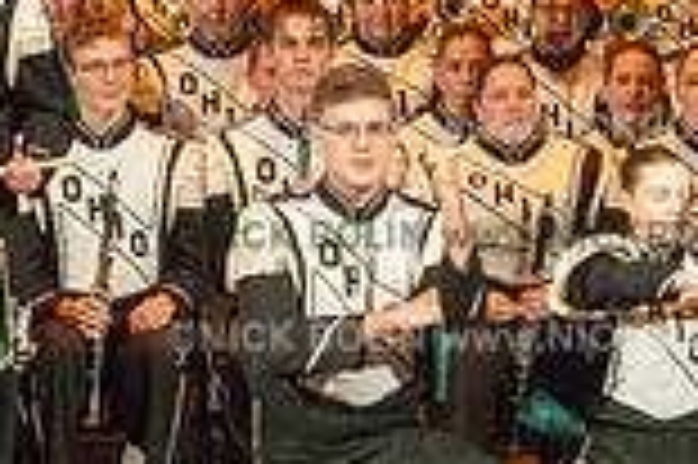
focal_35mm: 692
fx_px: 13403
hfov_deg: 3.0
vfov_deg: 2.0
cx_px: 1216
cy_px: 338
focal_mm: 185
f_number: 5.6
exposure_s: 1/320
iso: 8000
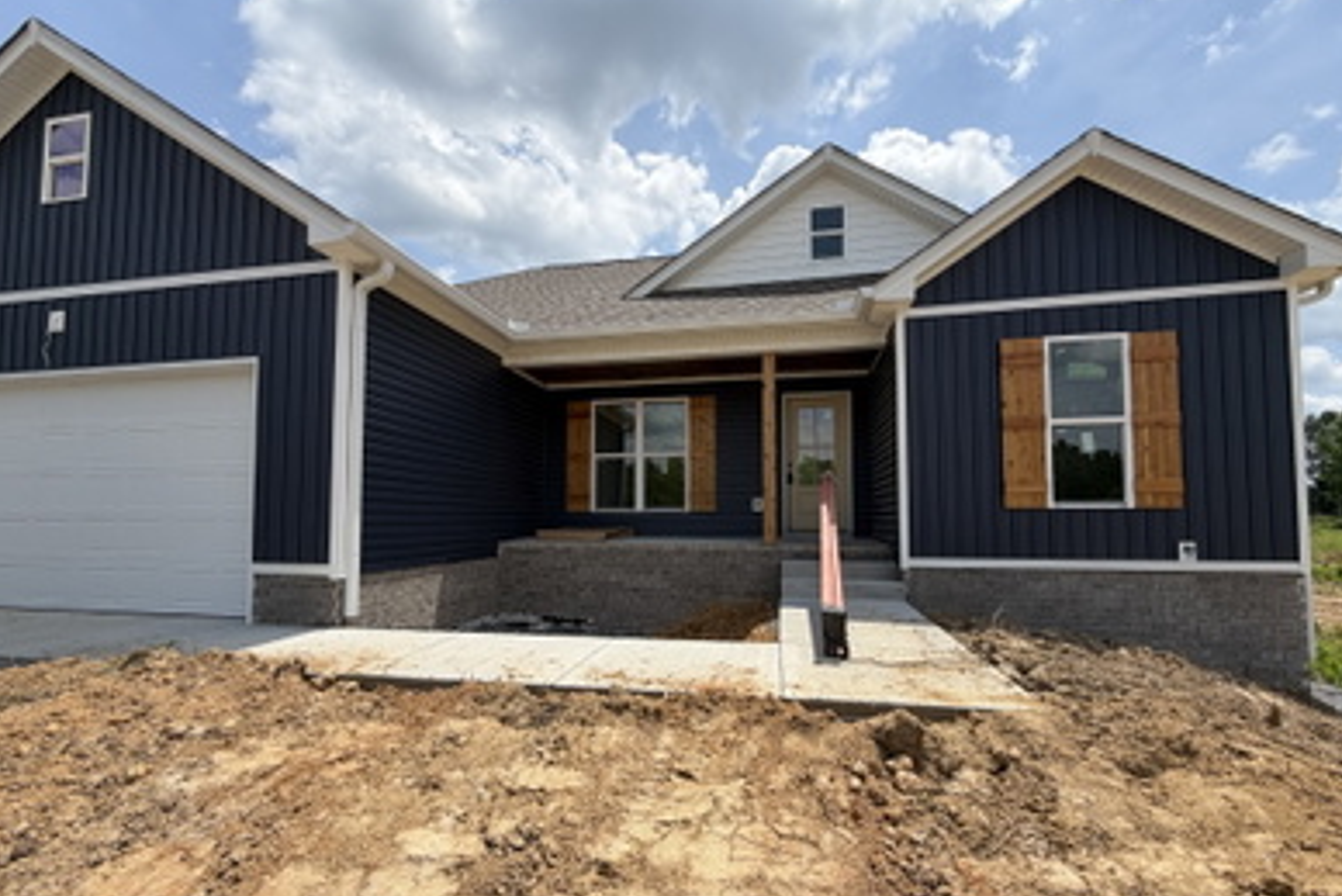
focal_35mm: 15
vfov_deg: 77.1
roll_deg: +0.6
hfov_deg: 100.4
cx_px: 681
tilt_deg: +2.1
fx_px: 559
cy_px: 495
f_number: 2.2
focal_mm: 2.22
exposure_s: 1/1087
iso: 20
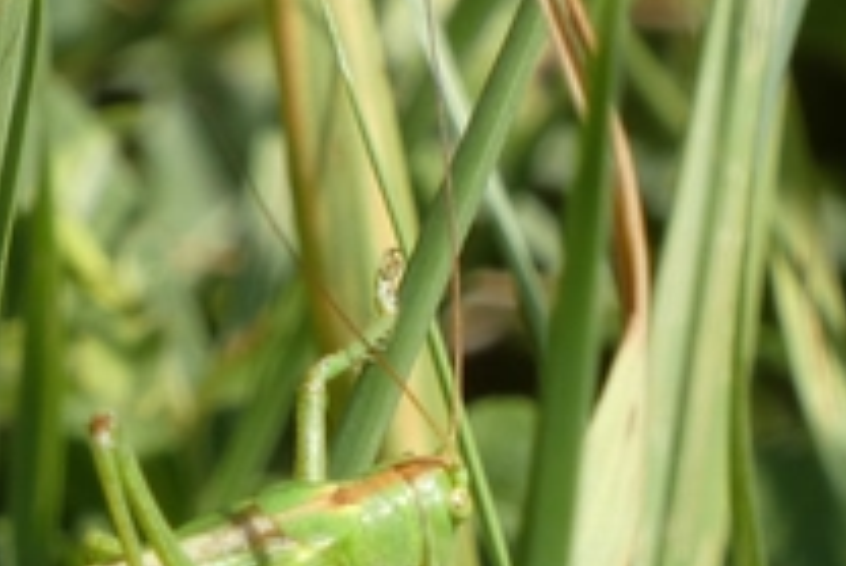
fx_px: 30100
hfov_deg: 1.6
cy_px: 741
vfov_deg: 1.1
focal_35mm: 1280
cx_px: 354
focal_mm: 71.7
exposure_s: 1/250
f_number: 5.6
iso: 80
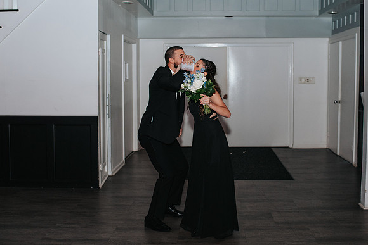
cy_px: 98
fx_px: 465
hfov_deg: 43.1
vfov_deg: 29.5
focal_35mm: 46
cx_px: 193
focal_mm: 35
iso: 1000
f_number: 2.8
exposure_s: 1/200
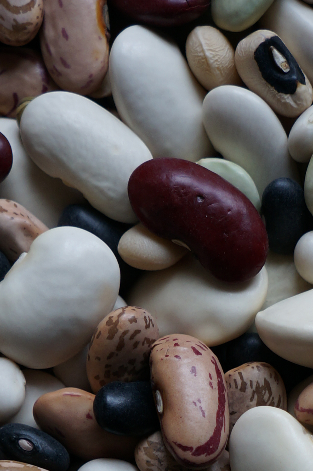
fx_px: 1986
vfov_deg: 12.9
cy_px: 689
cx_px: 261
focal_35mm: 152
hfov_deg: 9.0
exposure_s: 1/10
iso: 200
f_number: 5.6
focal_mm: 32
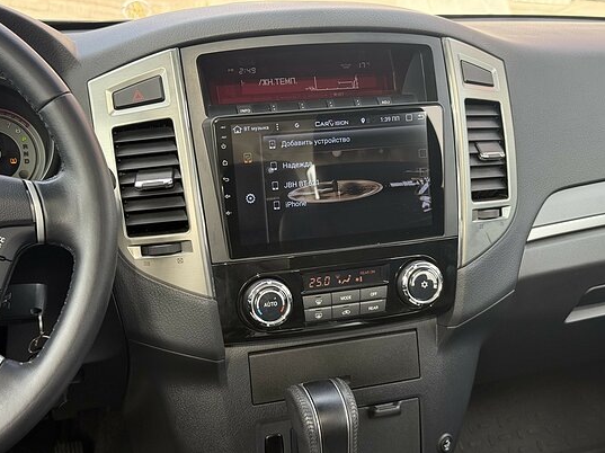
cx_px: 303
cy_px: 228
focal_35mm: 49
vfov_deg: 29.6
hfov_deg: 38.9
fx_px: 856
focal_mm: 6.76
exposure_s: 1/242
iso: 100
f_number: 1.78
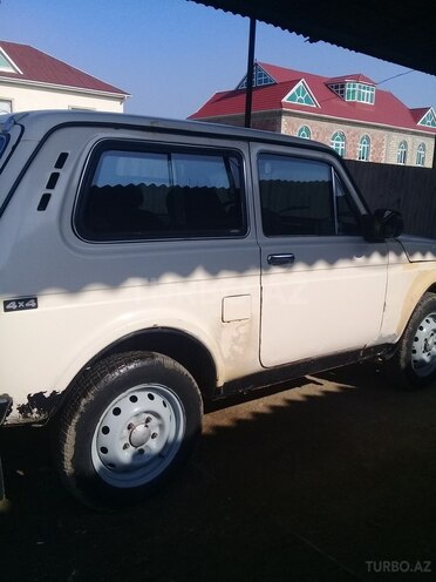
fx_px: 521
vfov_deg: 58.4
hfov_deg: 45.4
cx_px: 218
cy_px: 291
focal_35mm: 31
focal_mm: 3.3
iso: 50
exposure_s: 1/1835
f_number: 2.2
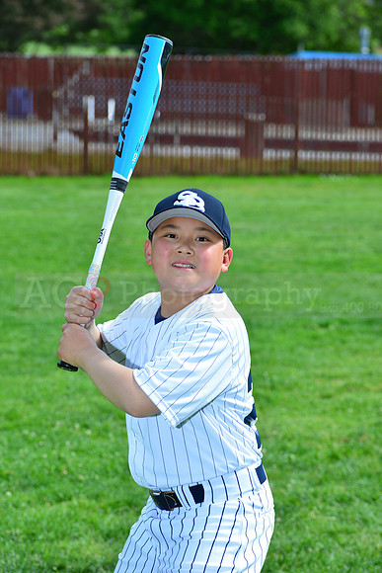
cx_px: 191
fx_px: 1988
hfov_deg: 11.0
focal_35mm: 125
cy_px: 286
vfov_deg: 16.4
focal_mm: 125
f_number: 8
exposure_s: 1/200
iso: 160
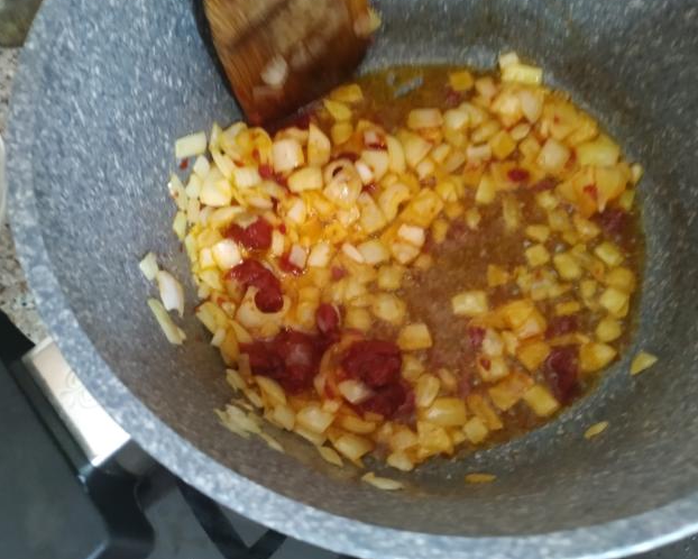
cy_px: 274
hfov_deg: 66.0
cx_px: 367
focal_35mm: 26
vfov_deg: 55.0
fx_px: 537
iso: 640
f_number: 1.9
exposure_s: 1/17
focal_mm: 3.94
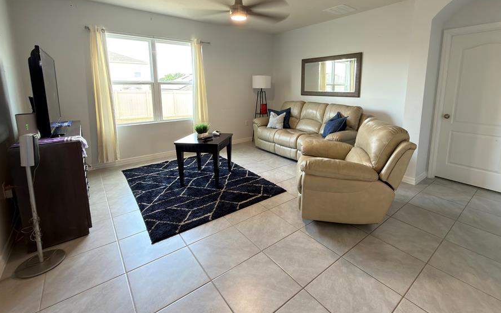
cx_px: 266
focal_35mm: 17
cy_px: 122
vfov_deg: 67.2
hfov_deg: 94.2
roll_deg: -0.3
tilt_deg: -9.4
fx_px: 232
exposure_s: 1/30
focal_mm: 2.22
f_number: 2.2
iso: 64
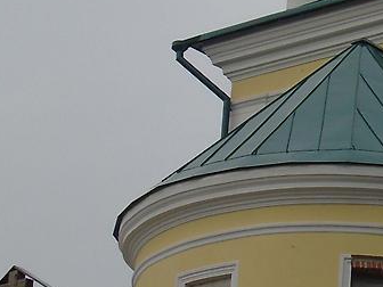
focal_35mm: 193
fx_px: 2135
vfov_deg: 7.7
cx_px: 634
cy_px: 60
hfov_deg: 9.8
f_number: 4.3
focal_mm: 9.6
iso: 80
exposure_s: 1/640
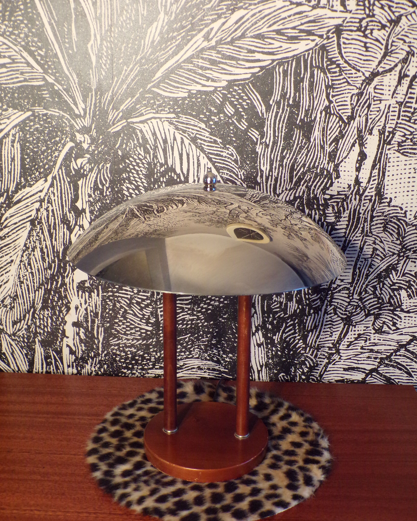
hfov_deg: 38.2
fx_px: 602
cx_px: 208
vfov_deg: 46.8
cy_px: 266
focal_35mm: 39
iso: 323
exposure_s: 1/17
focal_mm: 6.6
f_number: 3.3
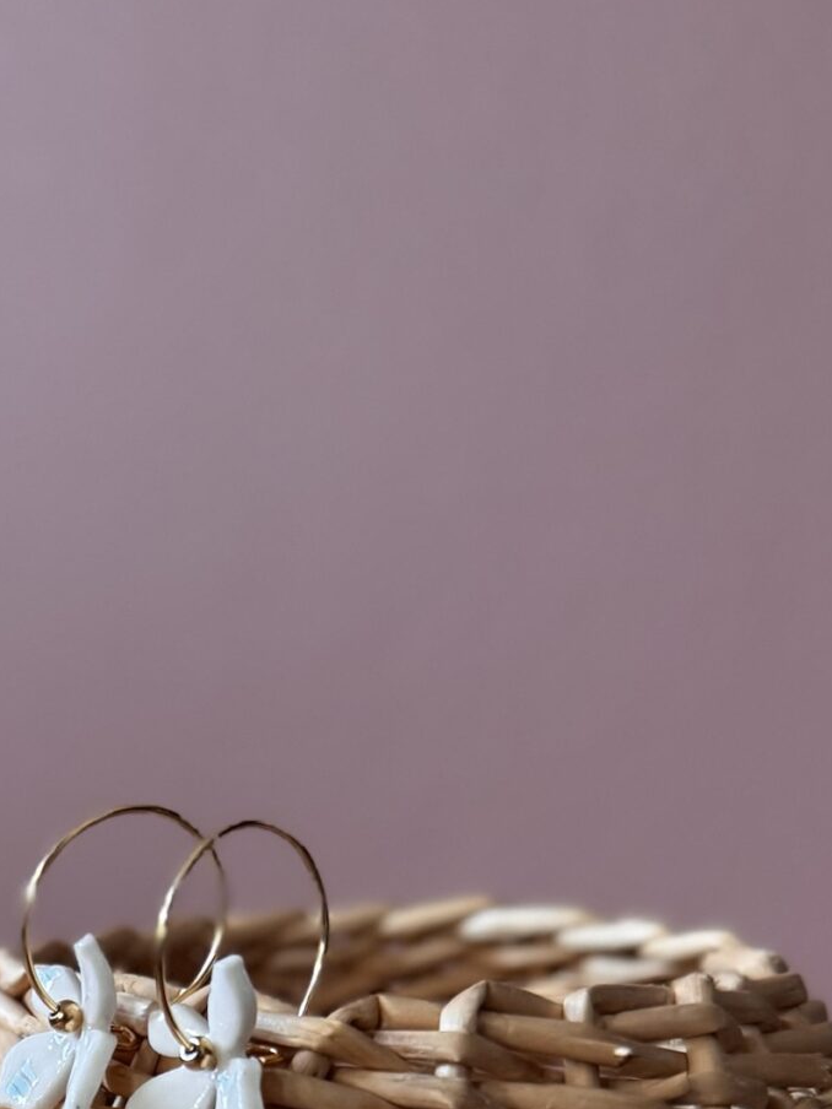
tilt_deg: -15.8
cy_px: 1445
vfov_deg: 24.8
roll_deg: +0.2
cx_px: -121
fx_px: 2179
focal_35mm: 68
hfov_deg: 20.4
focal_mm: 6.76
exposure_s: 1/97
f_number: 1.78
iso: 200
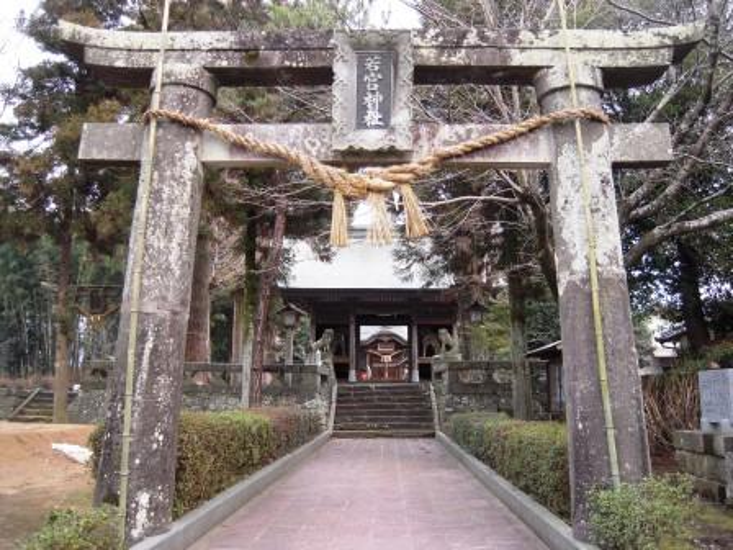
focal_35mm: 31
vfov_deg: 45.4
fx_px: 656
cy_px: 275
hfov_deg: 58.4
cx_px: 366
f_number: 2.8
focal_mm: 5.6
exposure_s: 1/40
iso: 100
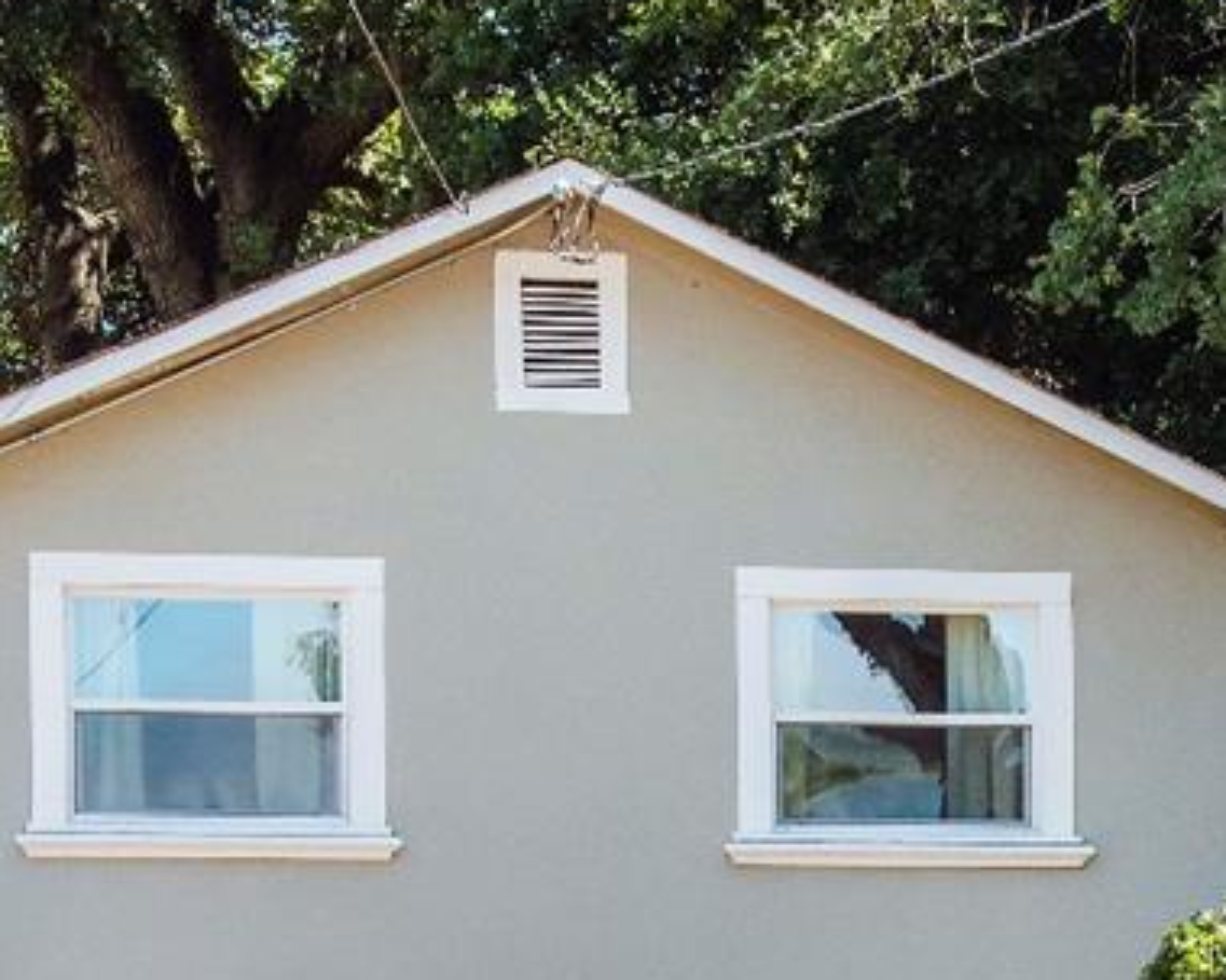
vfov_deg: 10.8
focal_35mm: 141
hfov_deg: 13.6
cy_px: 1153
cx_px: 974
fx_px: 5115
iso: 1250
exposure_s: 1/640
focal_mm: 38
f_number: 13
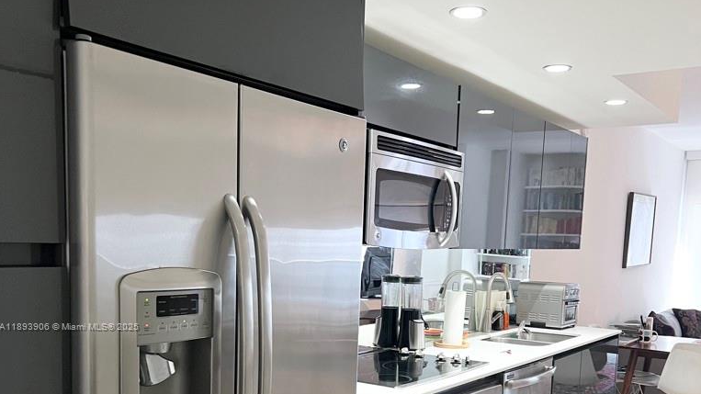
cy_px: 327
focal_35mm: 38
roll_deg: -1.1
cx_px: 350
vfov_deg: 30.3
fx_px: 706
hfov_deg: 52.8
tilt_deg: -7.1
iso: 160
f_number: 1.5
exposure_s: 1/60
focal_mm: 5.7
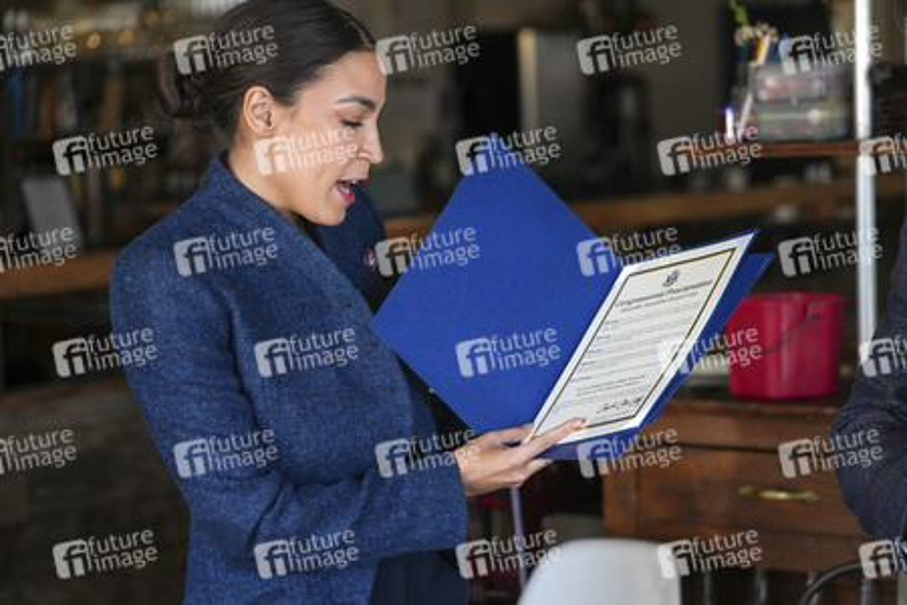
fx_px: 2696
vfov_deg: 12.8
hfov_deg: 19.1
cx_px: 454
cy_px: 302
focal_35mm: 107
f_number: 5
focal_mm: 107
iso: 1600
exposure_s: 1/400
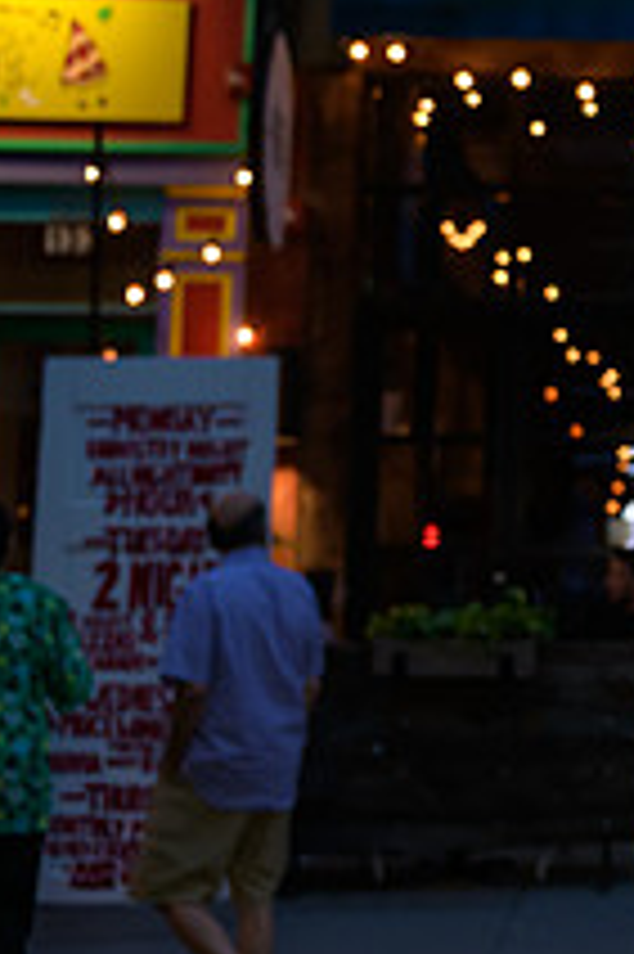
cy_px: 214
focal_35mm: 93
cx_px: 994
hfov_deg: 13.7
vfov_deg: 21.7
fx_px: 2461
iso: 400
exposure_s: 1/200
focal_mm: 34
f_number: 3.2
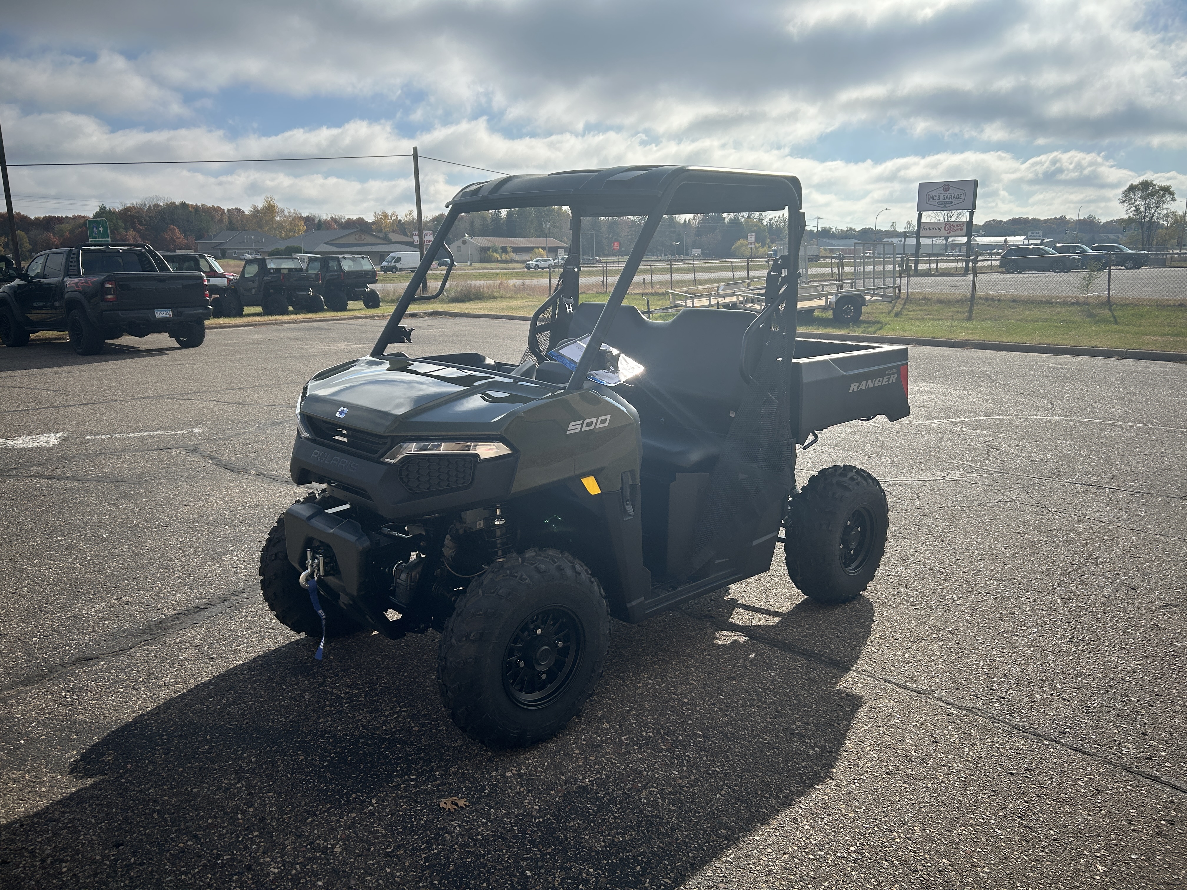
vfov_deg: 53.1
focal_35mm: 26
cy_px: 445
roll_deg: +1.6
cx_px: 594
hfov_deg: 67.3
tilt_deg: -12.5
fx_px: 892
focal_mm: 5.7
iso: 50
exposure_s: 1/5319
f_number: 1.5
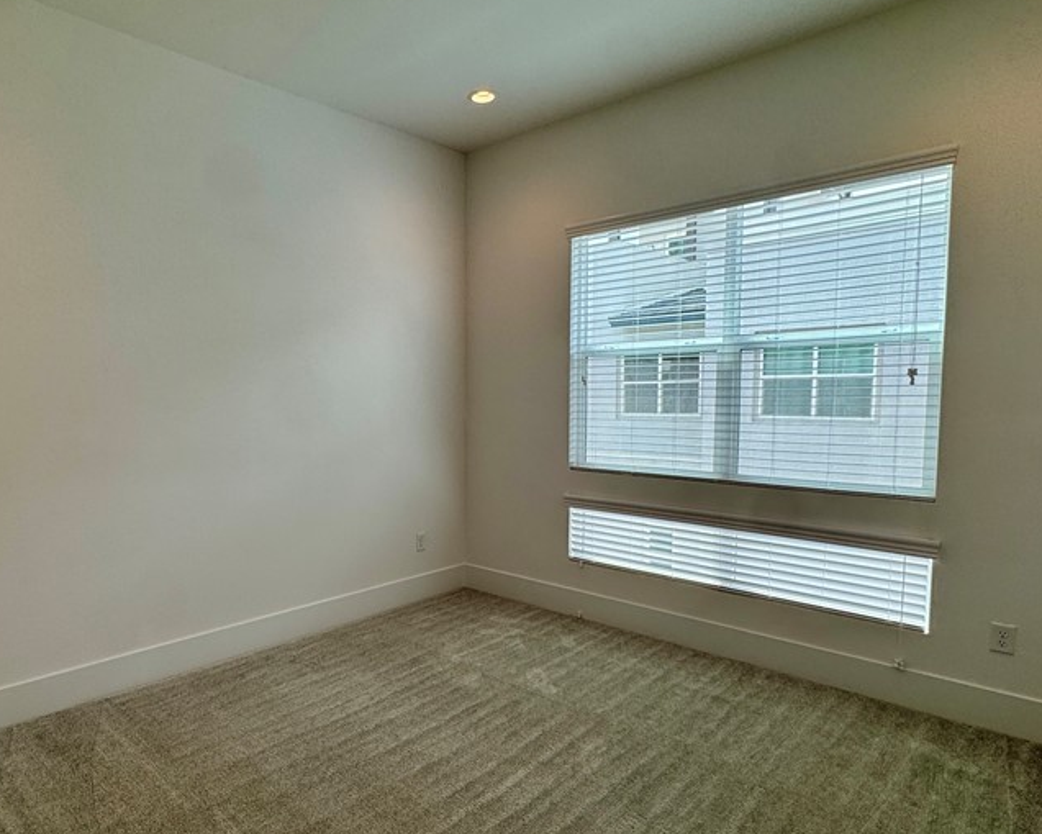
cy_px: 447
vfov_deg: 63.1
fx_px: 679
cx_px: 396
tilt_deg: -5.2
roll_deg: +0.1
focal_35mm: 22
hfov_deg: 73.9
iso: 40
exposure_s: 1/195
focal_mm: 2.22
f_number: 2.2
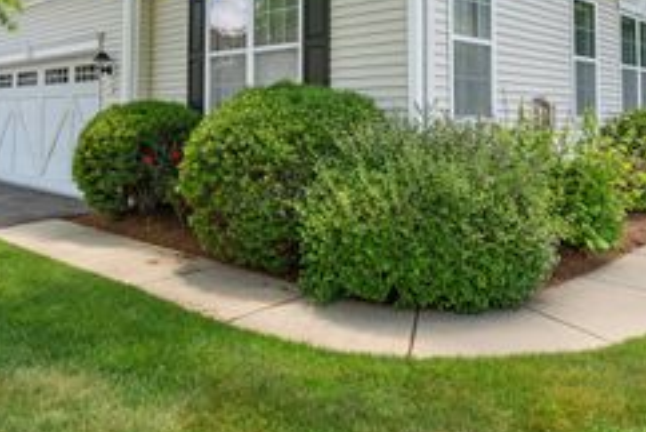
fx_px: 593
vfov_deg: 36.8
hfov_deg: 57.2
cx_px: 334
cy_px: 20
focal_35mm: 33
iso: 100
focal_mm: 16
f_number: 5.6
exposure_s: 1/30
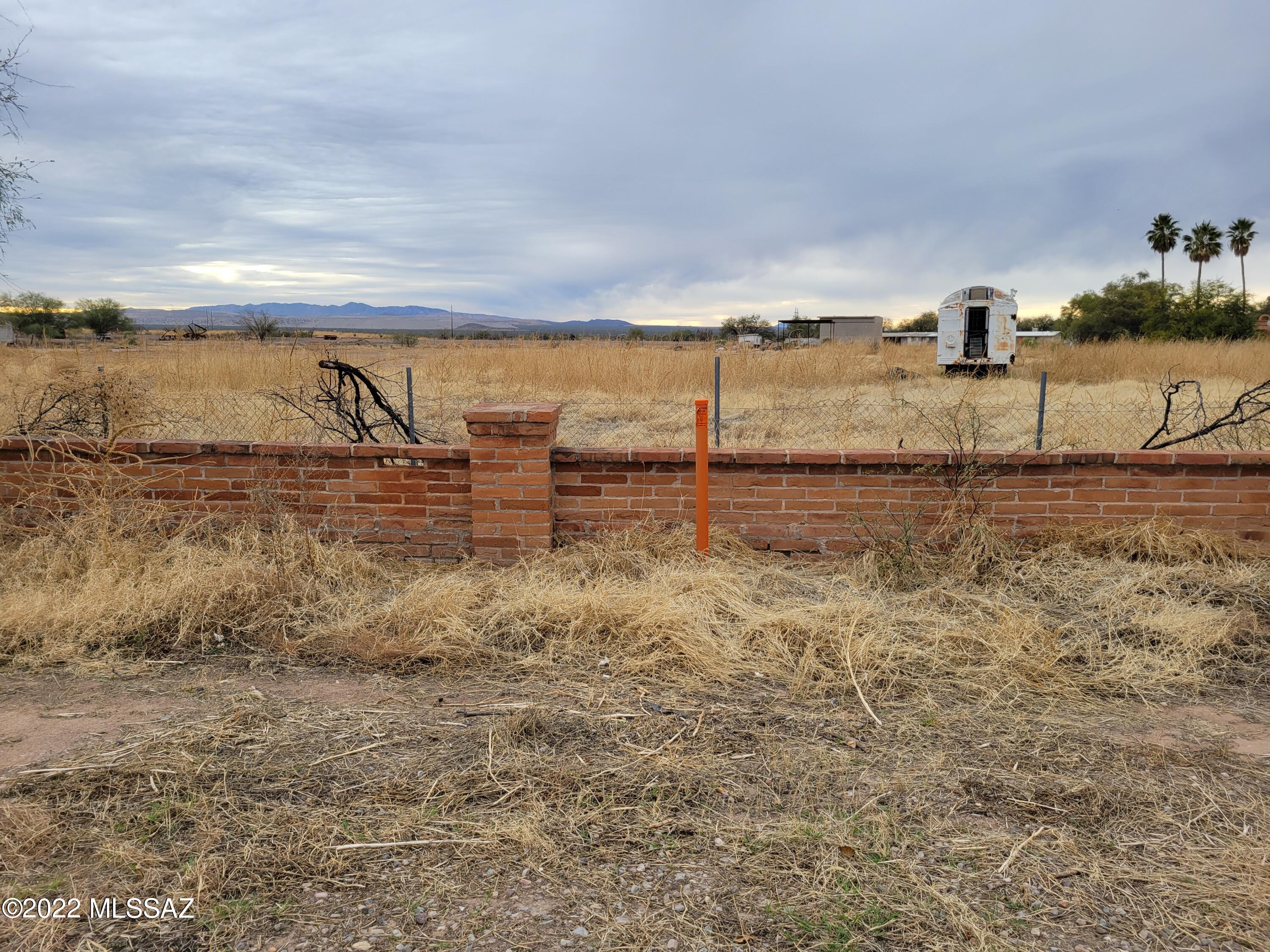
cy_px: 476
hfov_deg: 67.3
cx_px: 635
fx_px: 954
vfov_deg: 53.1
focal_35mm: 26
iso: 40
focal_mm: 5.4
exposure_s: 1/476
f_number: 1.8
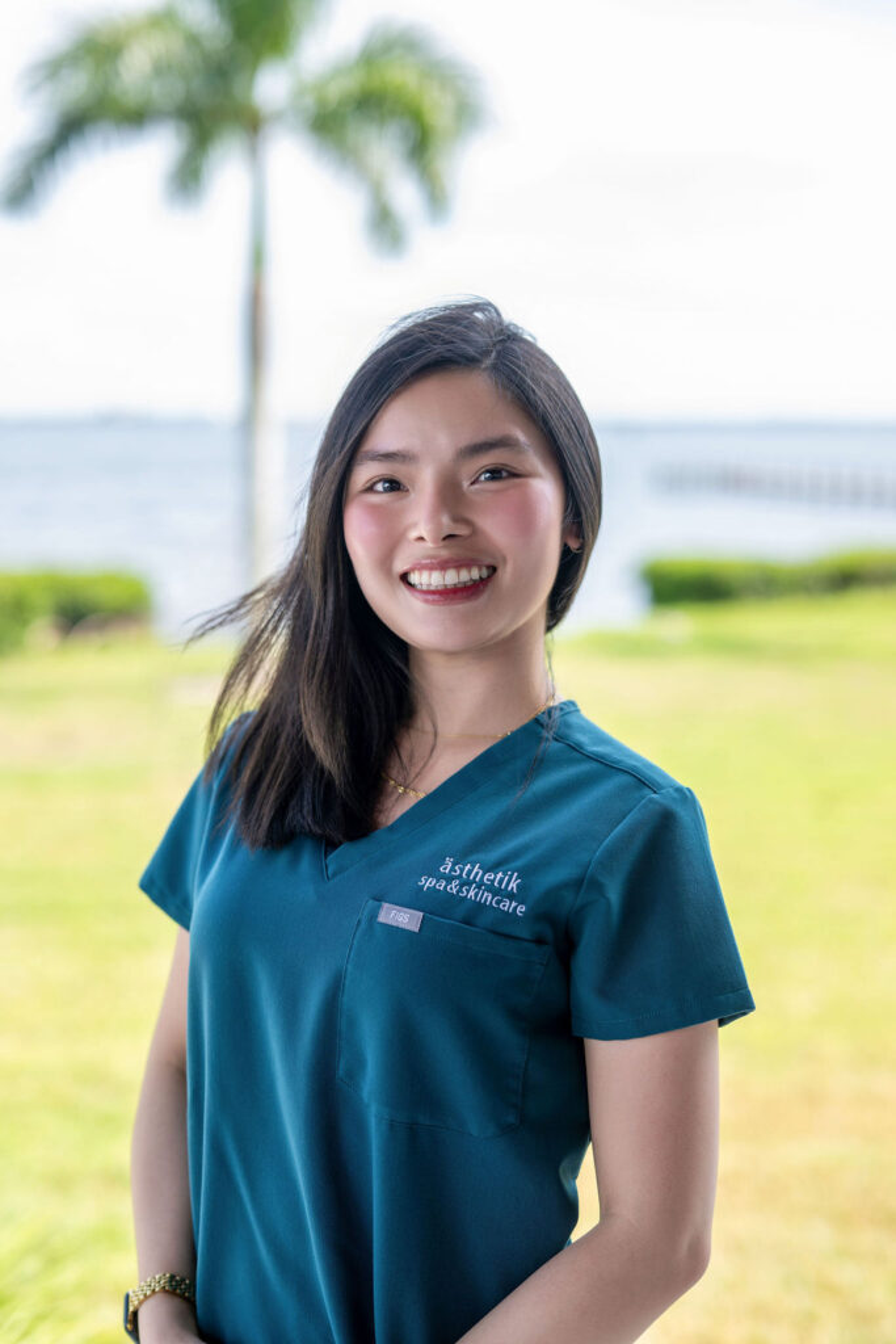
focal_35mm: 50
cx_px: 448
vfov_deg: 39.6
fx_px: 1866
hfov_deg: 27.0
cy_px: 672
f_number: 2.2
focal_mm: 50
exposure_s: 1/640
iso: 125
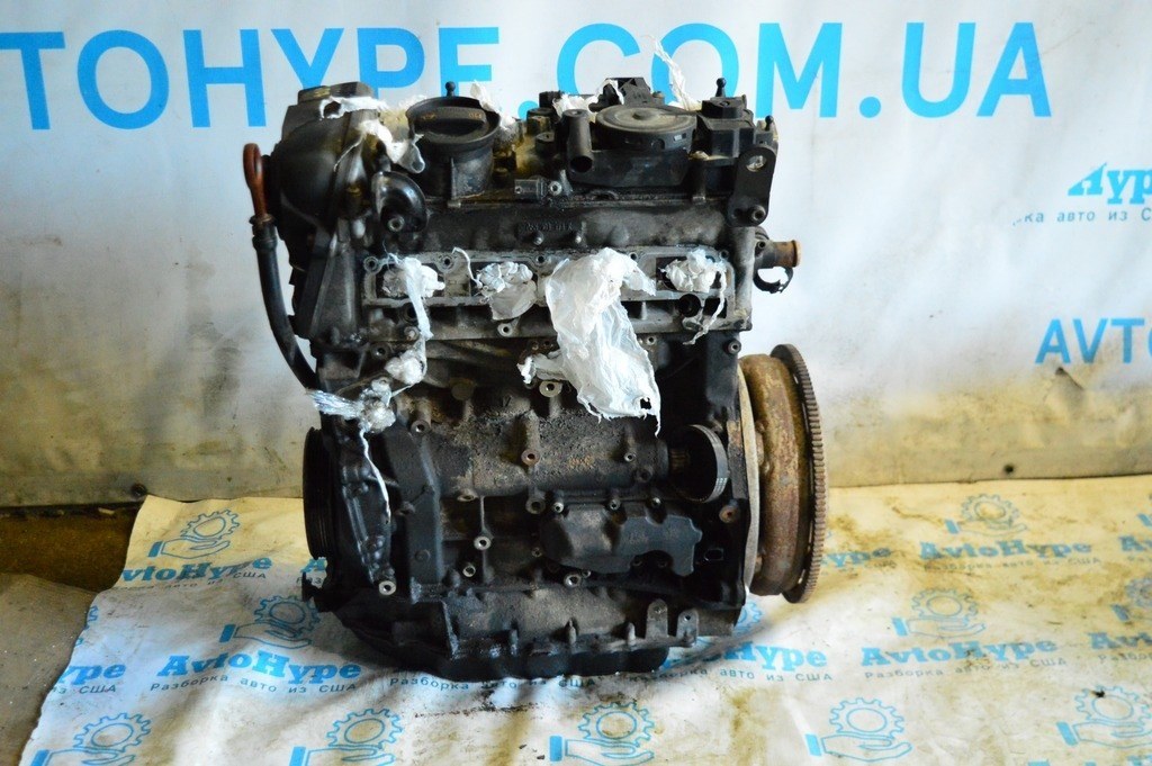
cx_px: 576
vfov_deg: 31.8
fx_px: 1343
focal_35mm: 42
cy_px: 383
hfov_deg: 46.4
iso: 6400
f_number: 4.2
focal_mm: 28
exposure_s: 1/250
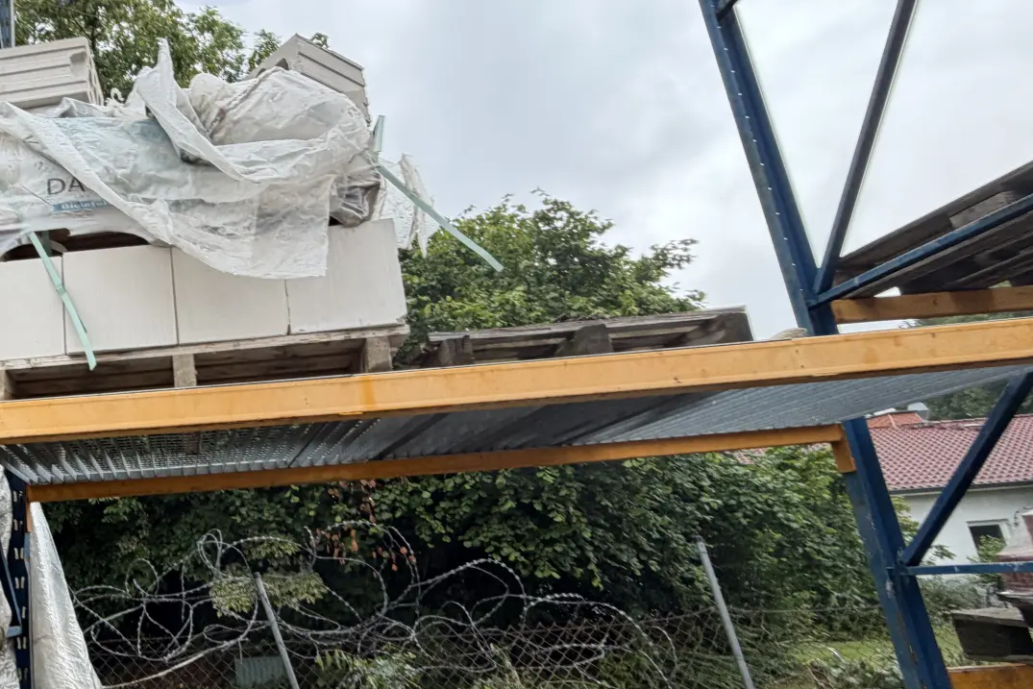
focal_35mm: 26
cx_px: 131
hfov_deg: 60.3
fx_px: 746
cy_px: 416
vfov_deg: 49.2
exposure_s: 1/121
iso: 64
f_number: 2.2
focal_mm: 2.22
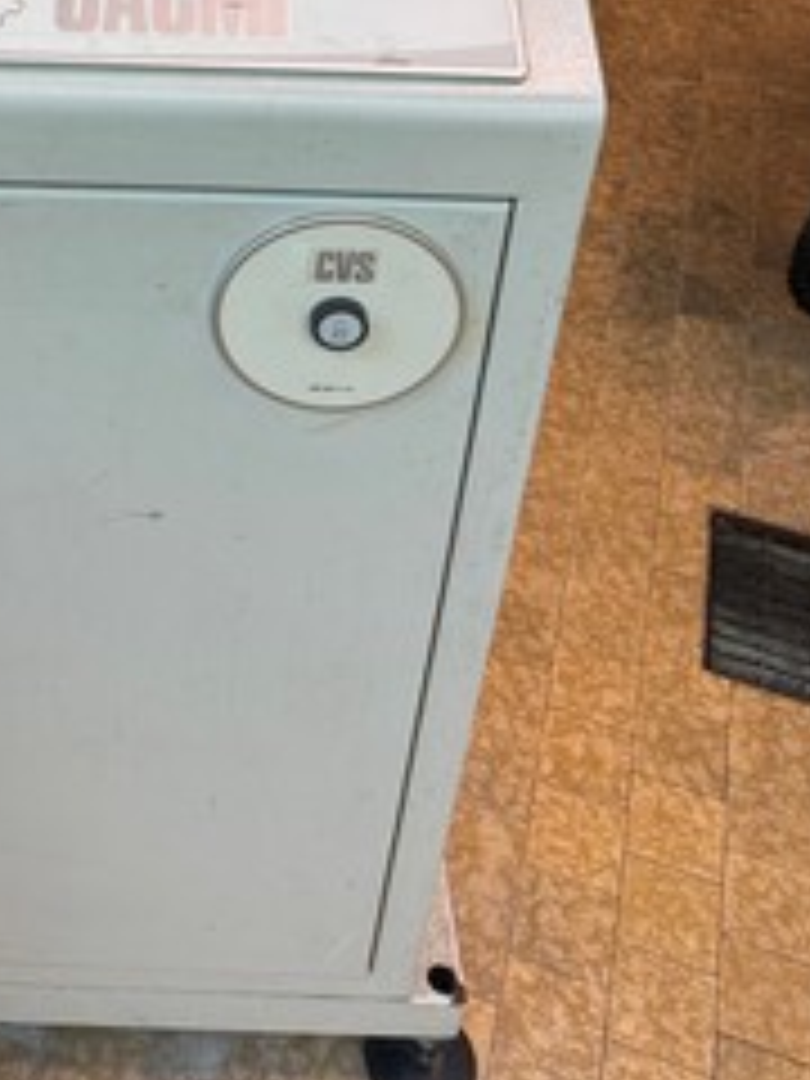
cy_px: 32
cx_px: 90
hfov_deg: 29.1
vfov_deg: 36.2
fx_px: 1498
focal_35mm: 48
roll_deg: -2.1
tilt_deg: -32.2
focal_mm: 6.76
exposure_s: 1/100
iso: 160
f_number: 1.78
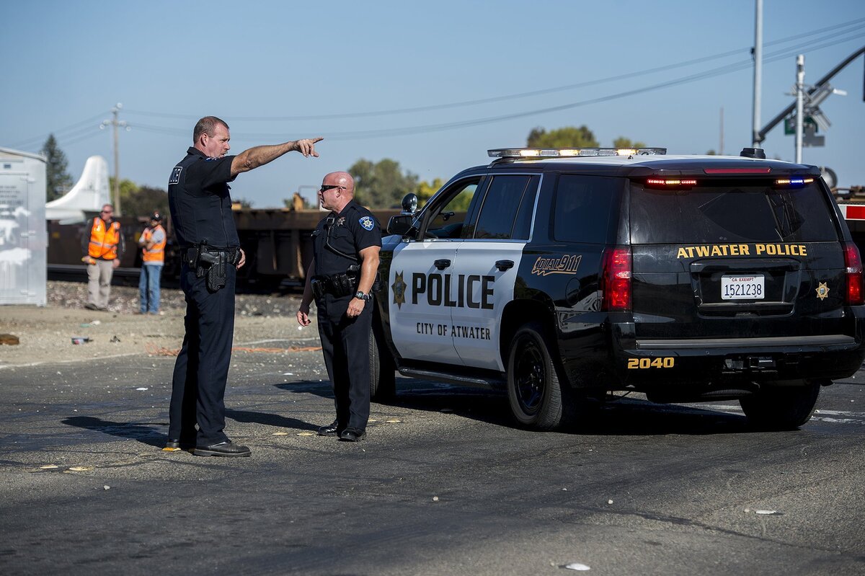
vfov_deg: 11.8
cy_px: 288
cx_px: 432
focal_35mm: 116
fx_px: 2786
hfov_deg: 17.6
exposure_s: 1/640
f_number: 4
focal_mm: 116
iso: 50
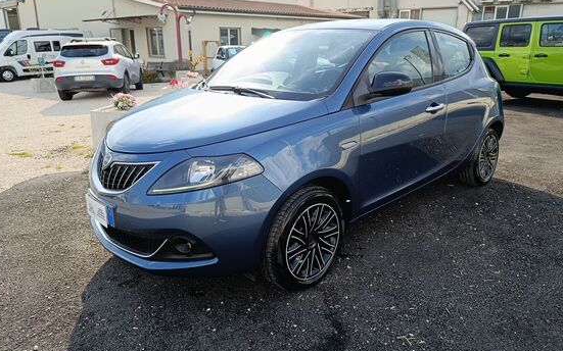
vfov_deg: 49.2
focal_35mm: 25
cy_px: 158
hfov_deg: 72.6
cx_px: 280
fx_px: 383
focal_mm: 6.11
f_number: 1.65
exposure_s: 1/257
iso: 50
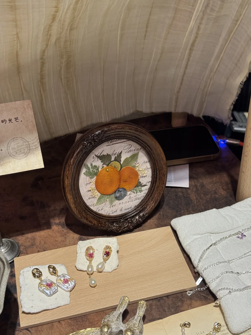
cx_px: 126
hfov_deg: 30.3
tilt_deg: -38.9
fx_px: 464
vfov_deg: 39.7
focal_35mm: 48
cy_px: 168
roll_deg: +1.4
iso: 250
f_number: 1.78
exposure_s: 1/50
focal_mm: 6.76
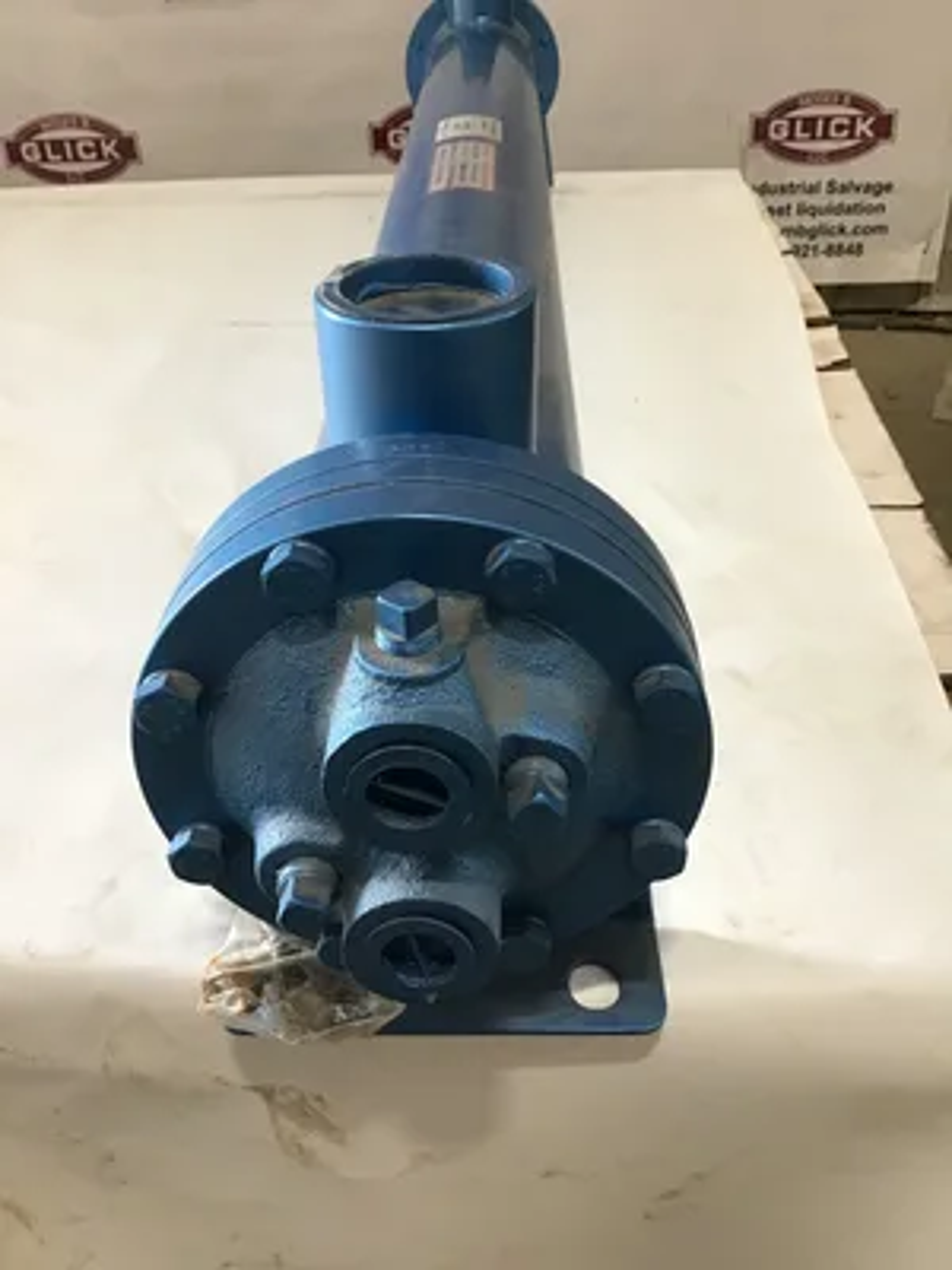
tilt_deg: -32.7
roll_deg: +1.4
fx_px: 1137
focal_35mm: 31
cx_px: 476
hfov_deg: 45.4
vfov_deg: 58.4
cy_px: 635
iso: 64
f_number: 2.4
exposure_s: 1/30
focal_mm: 3.3
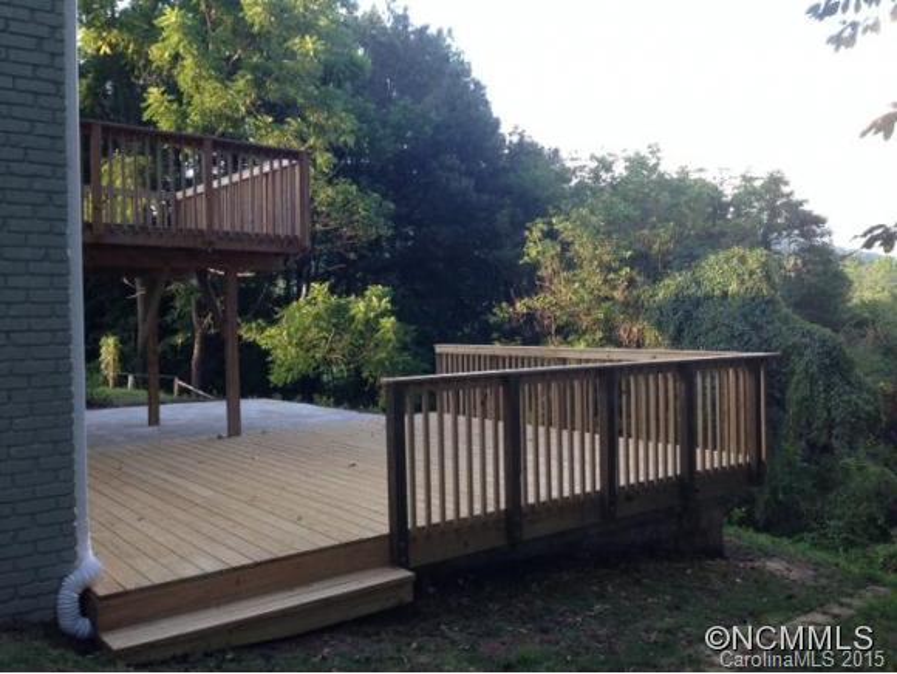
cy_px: 337
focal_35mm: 33
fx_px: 856
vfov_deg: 43.0
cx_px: 448
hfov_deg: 55.3
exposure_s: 1/120
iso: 100
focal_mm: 4.12
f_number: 2.4
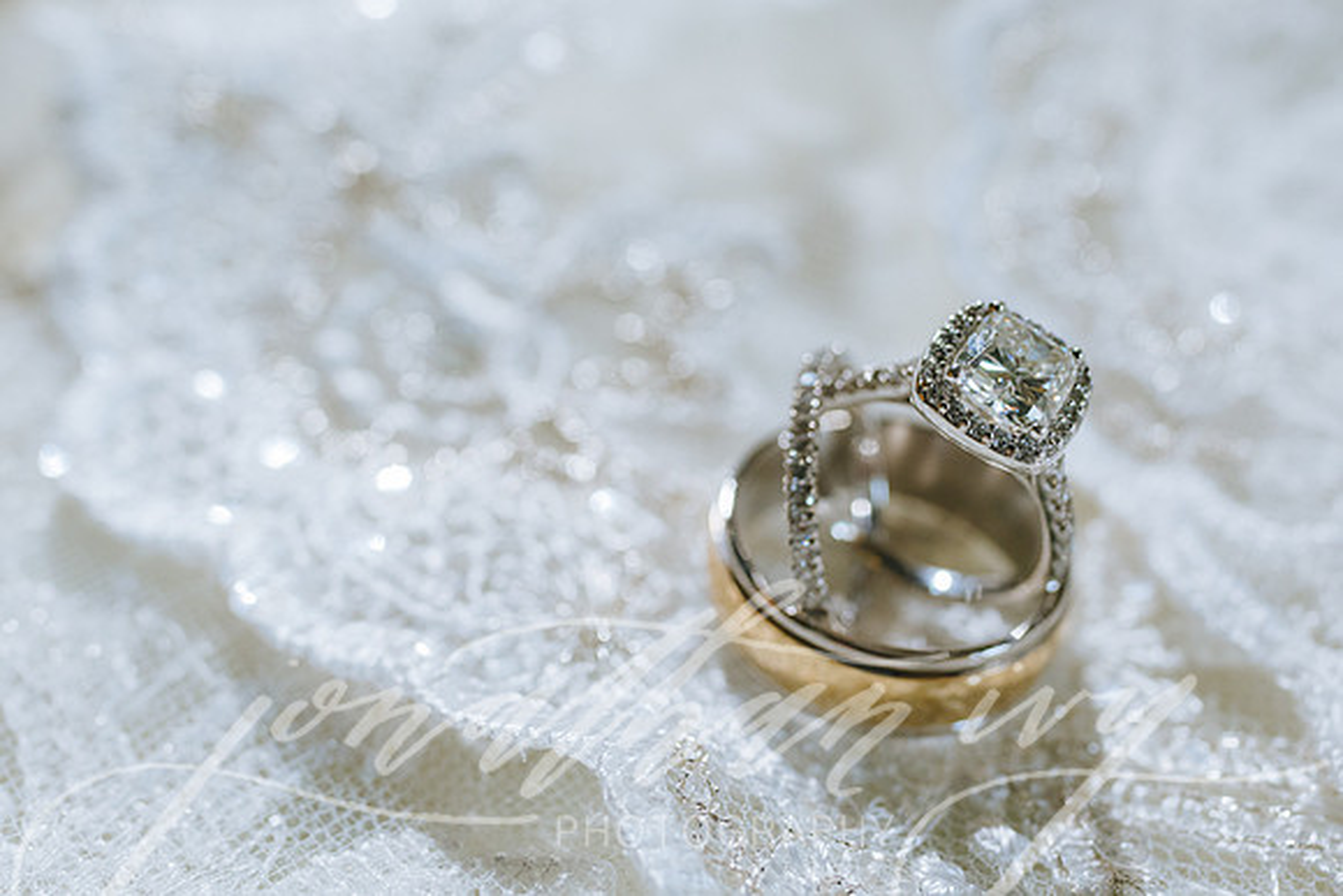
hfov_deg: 50.7
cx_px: 649
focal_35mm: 38
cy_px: 410
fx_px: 1417
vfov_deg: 35.1
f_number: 5.6
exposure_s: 1/80
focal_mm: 35
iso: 1600
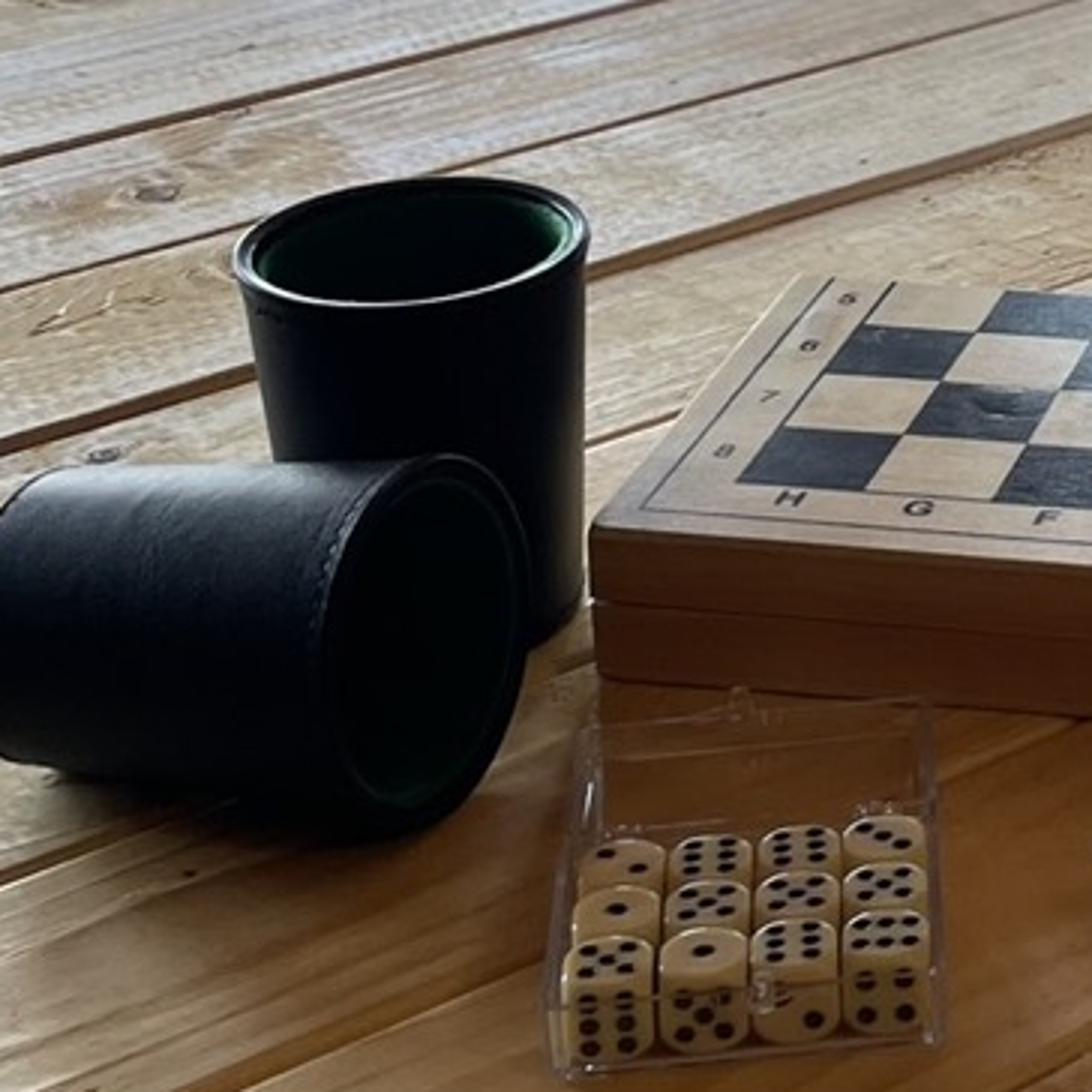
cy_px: 30
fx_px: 3605
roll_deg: -0.5
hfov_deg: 16.2
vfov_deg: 16.9
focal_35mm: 101
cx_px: 1485
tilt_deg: -19.0
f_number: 1.6
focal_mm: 4.2
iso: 32
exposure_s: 1/121
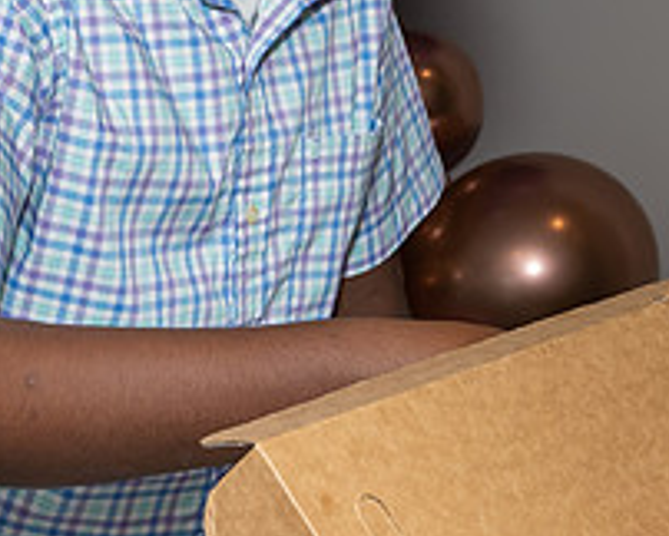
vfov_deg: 10.9
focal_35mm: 141
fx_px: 2794
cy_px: -10
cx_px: 181
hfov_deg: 13.6
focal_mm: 30
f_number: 7.1
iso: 500
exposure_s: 1/200
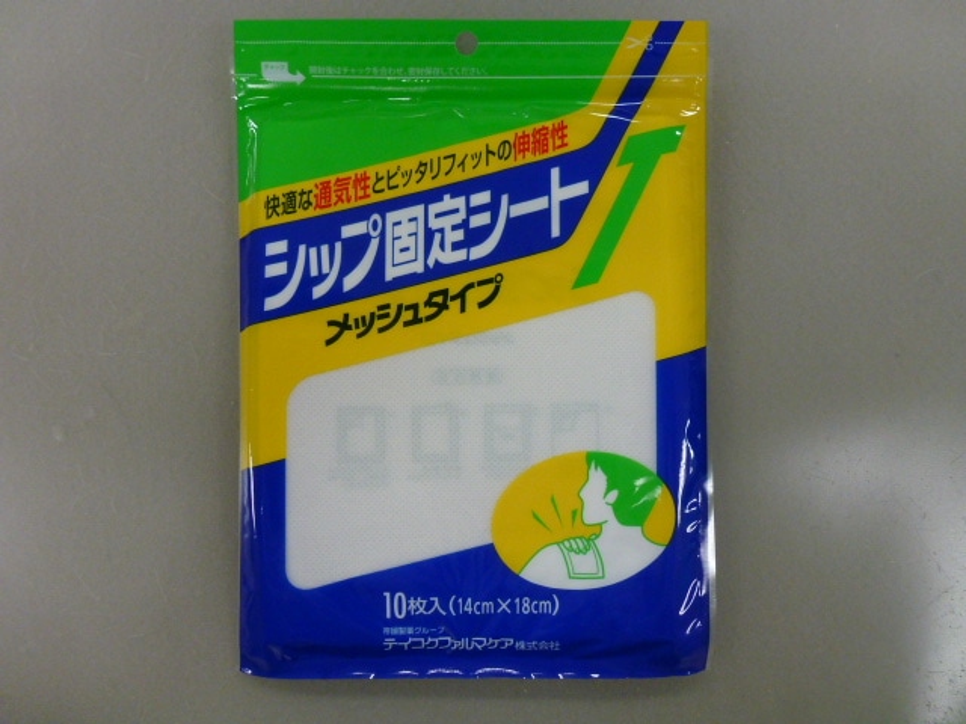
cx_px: 483
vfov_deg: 56.8
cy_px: 362
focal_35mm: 24
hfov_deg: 71.6
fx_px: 670
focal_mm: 4.3
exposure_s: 1/60
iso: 250
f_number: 3.3
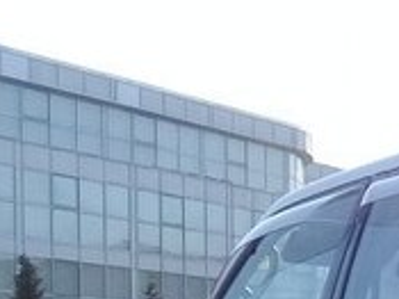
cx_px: 657
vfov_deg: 11.8
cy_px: 506
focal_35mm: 117
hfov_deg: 15.2
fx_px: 1348
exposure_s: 1/696
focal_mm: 3.3
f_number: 2.2
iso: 50
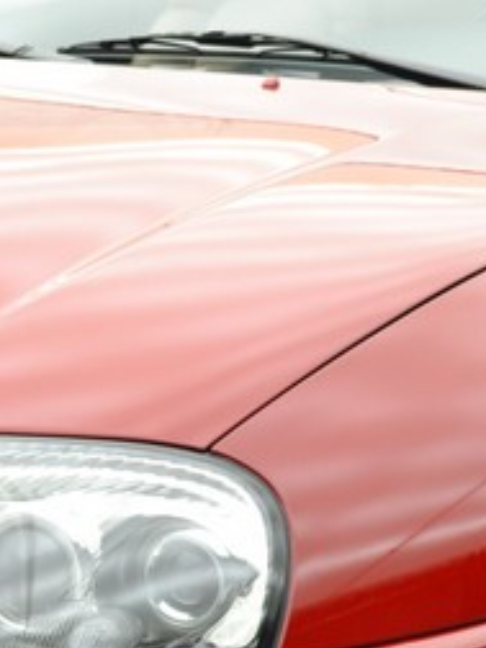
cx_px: 0
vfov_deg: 12.0
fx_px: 3070
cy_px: 445
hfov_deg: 9.0
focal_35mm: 164
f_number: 4.5
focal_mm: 28
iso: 400
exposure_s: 1/30
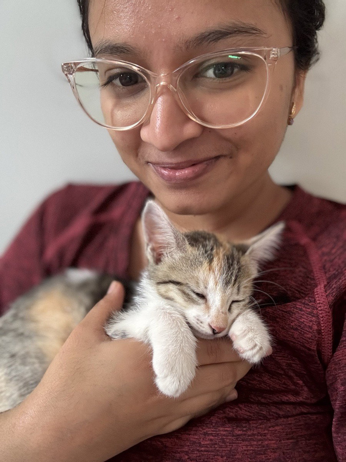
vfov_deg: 60.0
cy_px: 231
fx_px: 400
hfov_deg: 46.8
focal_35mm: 30
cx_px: 173
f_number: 1.9
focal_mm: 2.69
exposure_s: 1/30
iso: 500
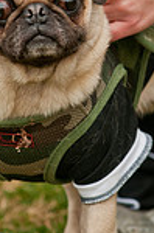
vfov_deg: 2.3
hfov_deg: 1.5
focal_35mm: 903
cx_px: 89
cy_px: 56
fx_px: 5834
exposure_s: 1/640
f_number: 5
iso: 200
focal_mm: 200
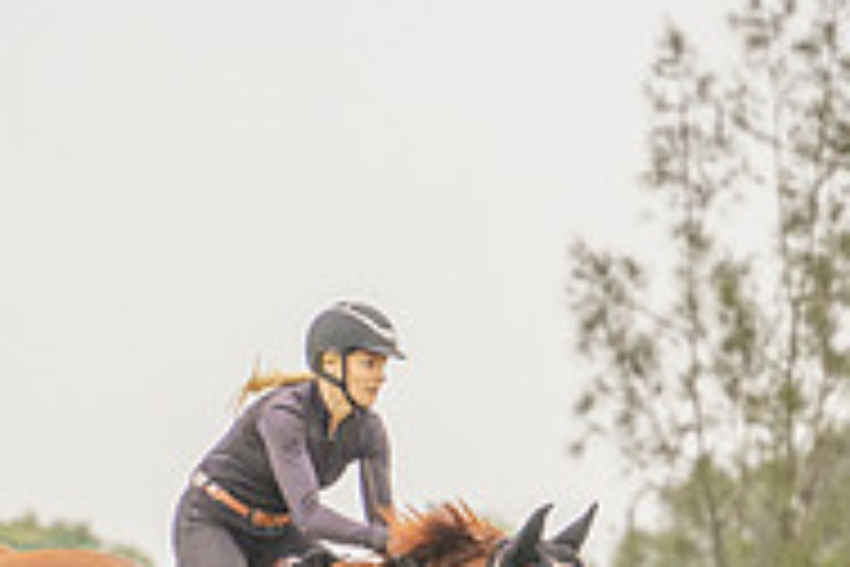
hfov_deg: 3.1
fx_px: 15606
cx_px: 283
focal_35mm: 661
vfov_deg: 2.1
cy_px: 755
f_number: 5.6
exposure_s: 1/1600
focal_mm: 200
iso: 3200
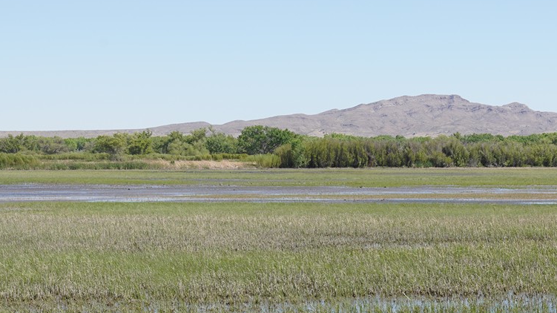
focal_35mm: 134
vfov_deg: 9.0
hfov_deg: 16.0
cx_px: 383
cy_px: 341
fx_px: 1979
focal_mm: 48
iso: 100
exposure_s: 1/100
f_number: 13
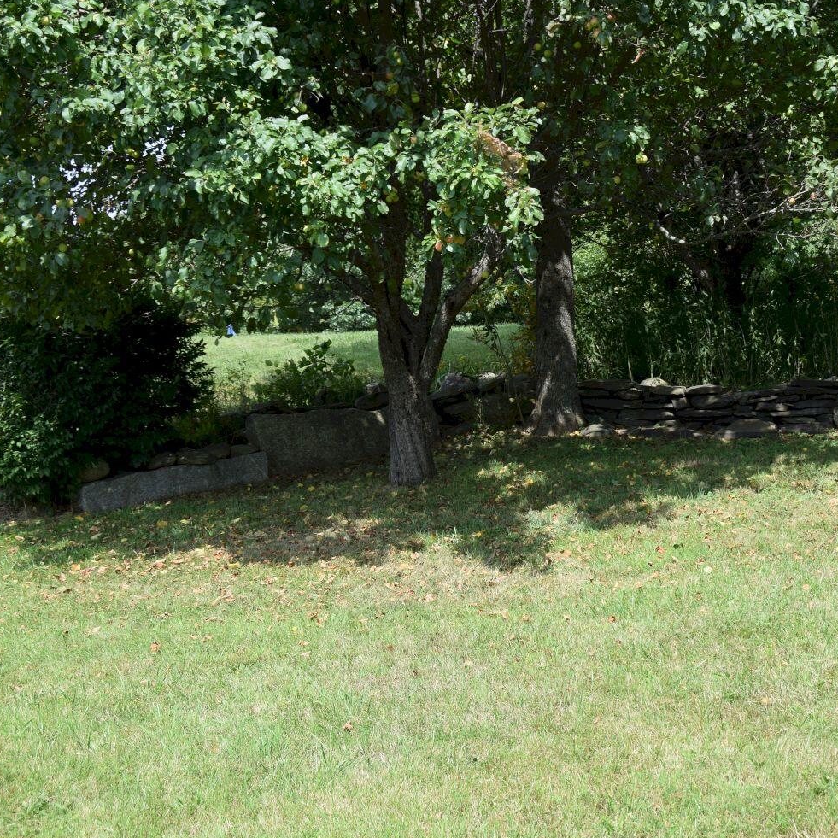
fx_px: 1442
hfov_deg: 31.8
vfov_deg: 32.4
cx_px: 630
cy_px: 424
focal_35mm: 53
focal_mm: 27
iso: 200
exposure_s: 1/320
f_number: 9
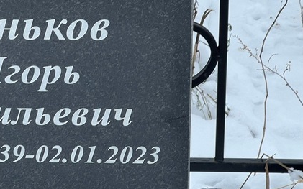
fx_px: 1280
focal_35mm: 155
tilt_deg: -28.2
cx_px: 45
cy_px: 55
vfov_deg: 8.5
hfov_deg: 13.4
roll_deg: +1.3
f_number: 2.8
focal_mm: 9
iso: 32
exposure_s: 1/99
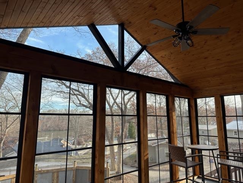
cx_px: 122
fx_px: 168
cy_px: 92
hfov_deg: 71.6
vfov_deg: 56.8
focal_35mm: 24
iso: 80
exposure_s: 1/676
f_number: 1.78
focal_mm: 6.86
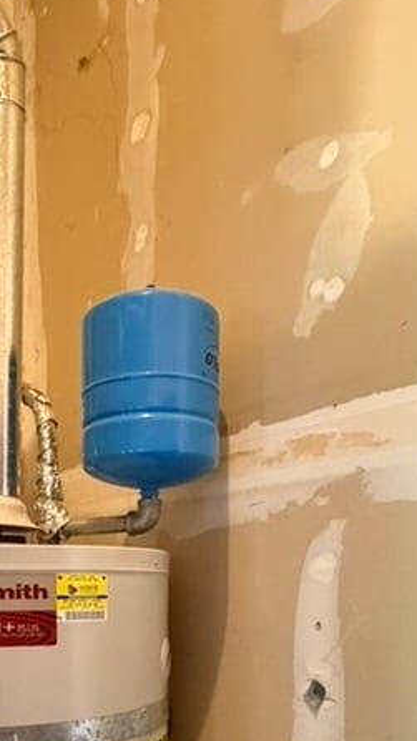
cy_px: 653
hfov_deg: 32.9
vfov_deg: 50.8
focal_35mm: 35
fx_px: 688
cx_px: 93
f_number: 2.2
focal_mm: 2.22
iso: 1250
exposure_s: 1/60
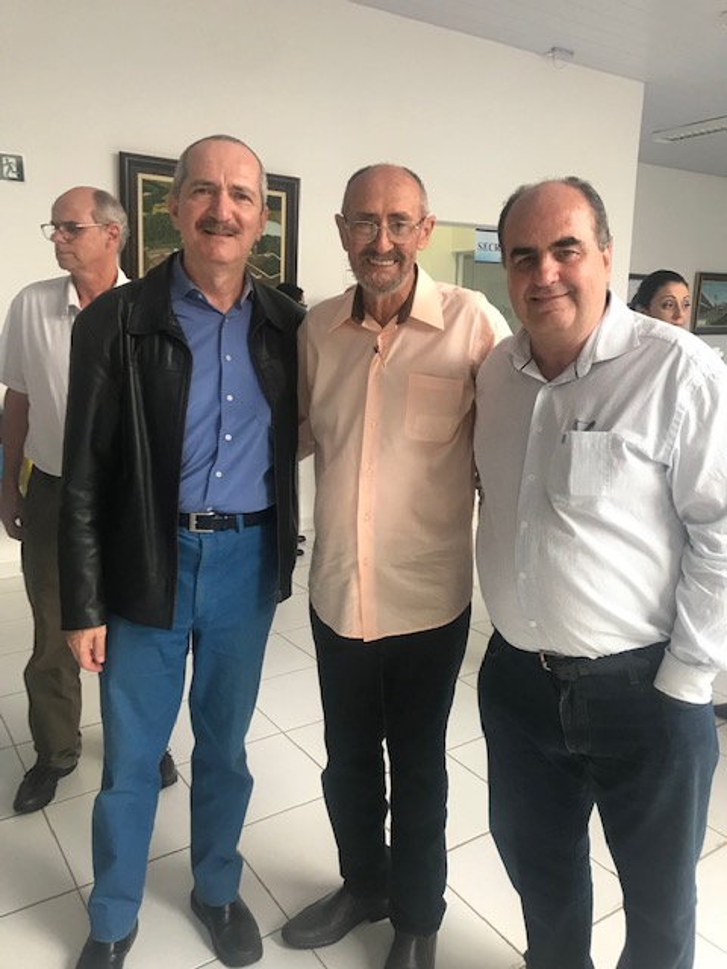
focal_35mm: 28
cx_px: 364
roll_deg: -0.5
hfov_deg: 49.7
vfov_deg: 63.4
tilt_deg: -10.6
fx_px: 784
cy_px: 484
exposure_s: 1/30
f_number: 1.8
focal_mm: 3.99
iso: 40
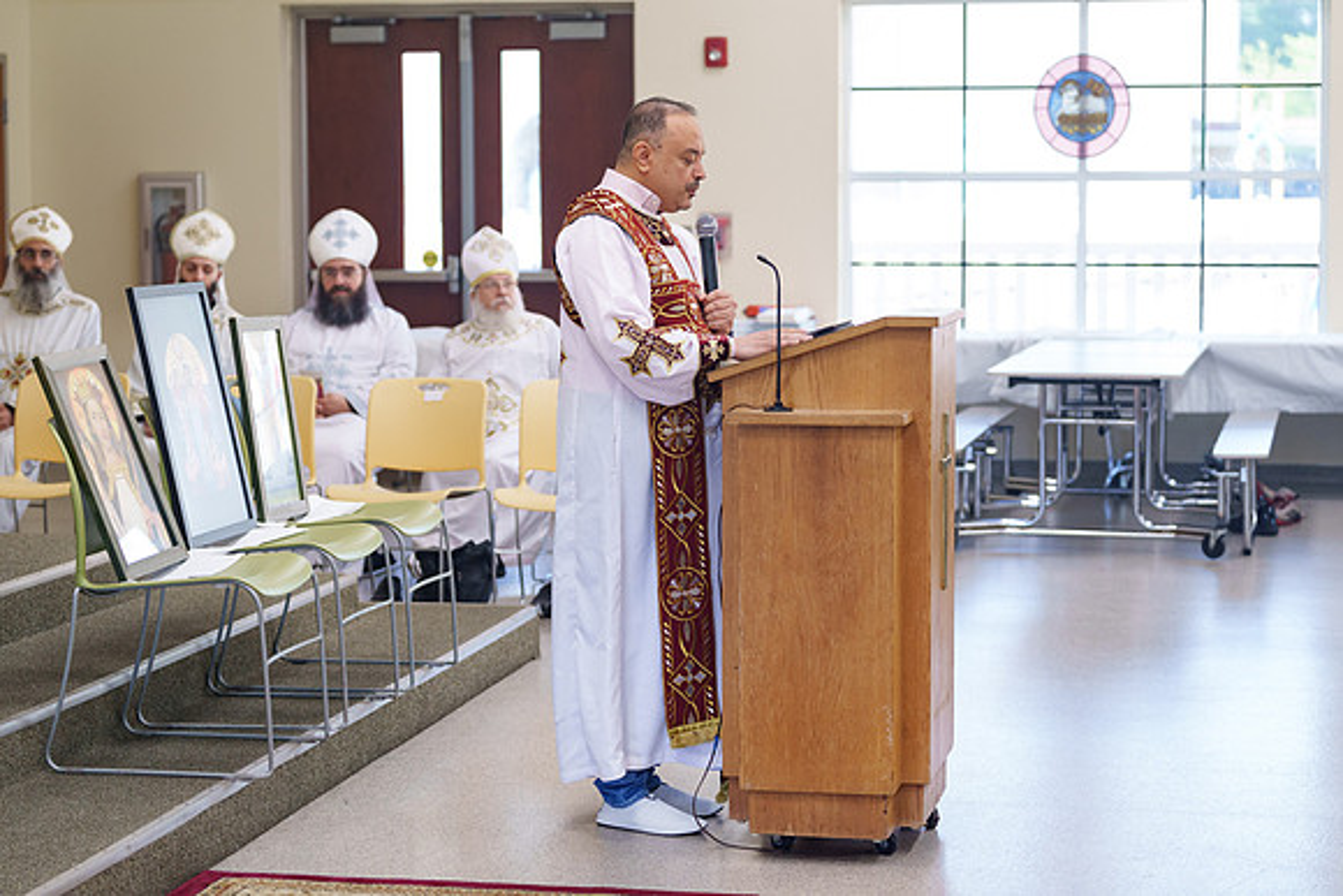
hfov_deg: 25.8
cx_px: 672
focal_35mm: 79
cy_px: 406
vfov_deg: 17.4
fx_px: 2931
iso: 1250
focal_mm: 70
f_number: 2.8
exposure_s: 1/160
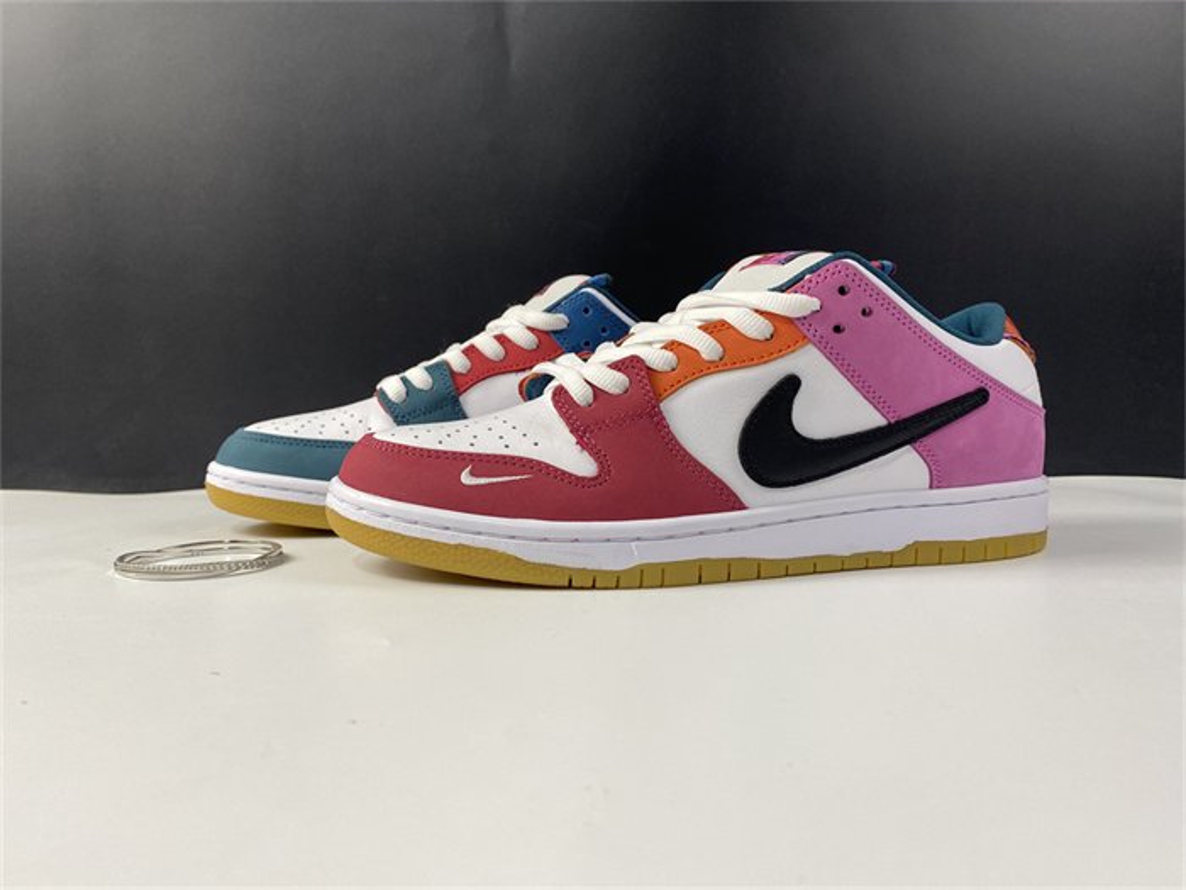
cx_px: 593
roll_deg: +2.0
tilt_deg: -2.9
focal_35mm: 26
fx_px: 891
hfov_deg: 67.3
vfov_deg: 53.1
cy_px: 445
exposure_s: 1/100
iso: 80
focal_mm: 4.25
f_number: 1.8
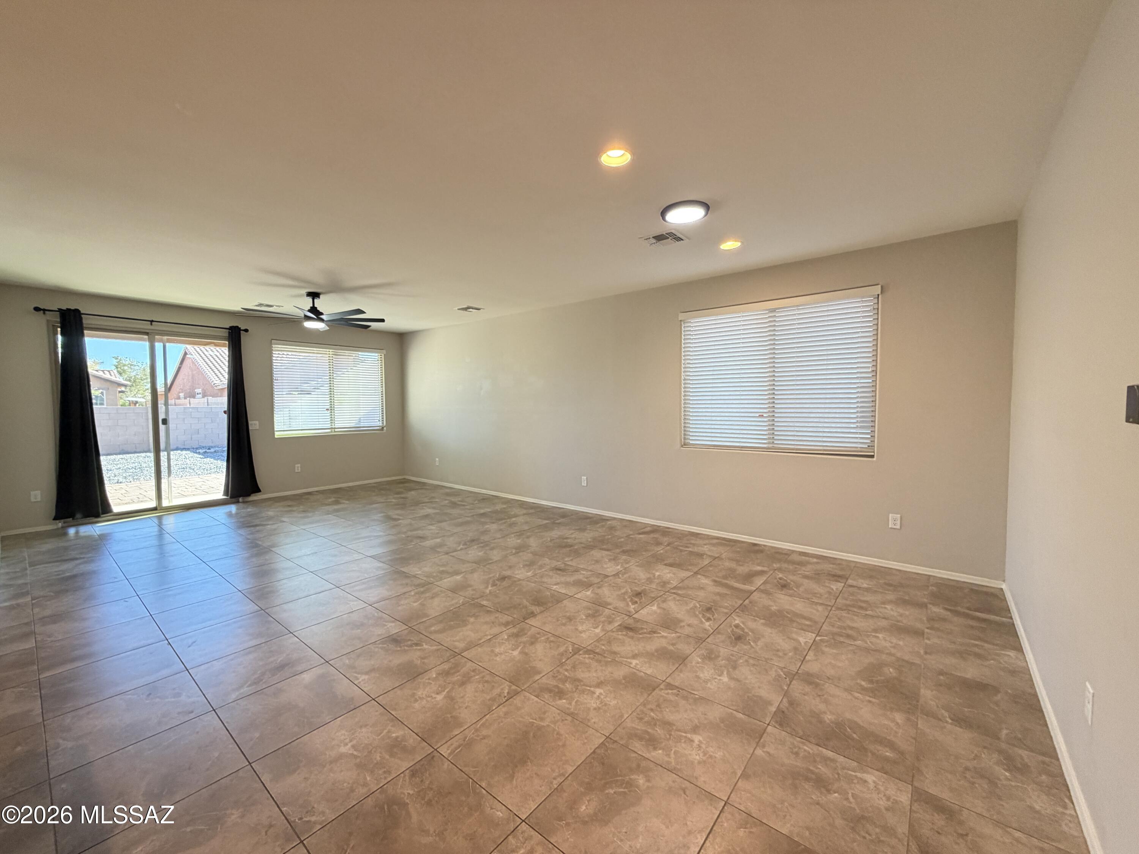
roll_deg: +0.3
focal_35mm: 14
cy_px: 427
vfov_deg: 85.7
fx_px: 461
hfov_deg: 102.1
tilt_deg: -3.3
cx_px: 570
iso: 200
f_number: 2.2
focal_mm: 2.22
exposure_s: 1/60
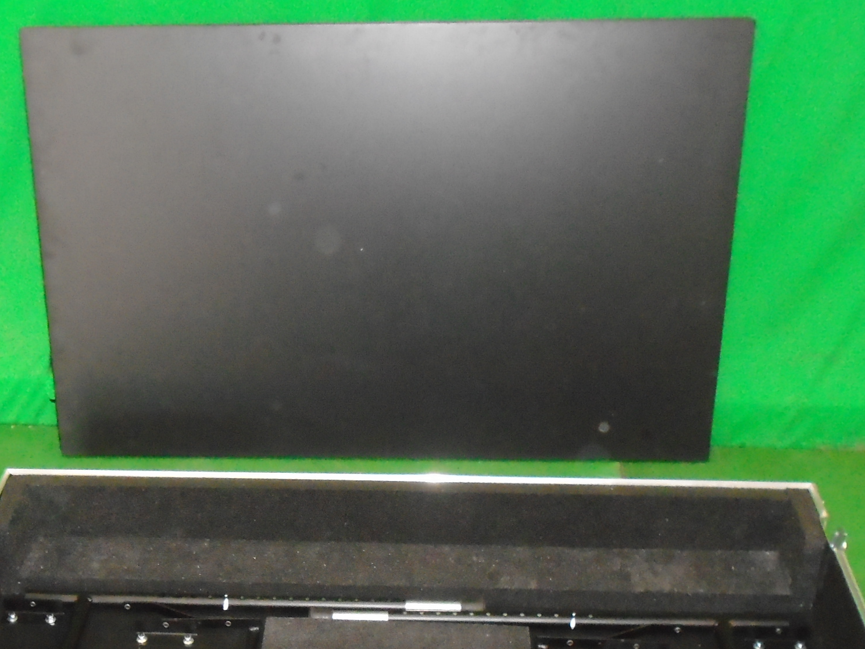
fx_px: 1349
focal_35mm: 54
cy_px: 538
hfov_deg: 35.3
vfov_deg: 26.4
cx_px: 322
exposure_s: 1/40
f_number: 3.5
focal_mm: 5.5
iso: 800
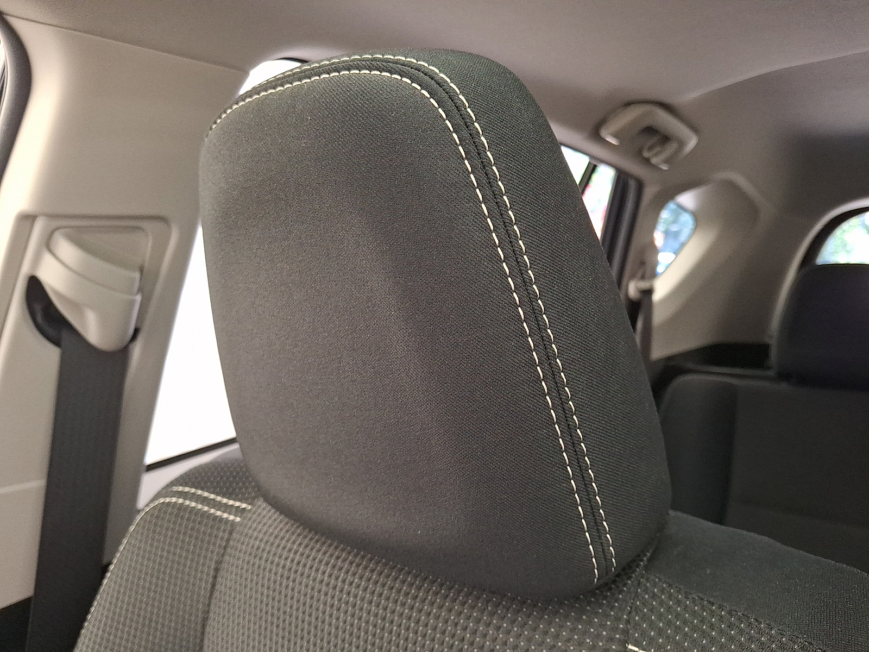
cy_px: 326
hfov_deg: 69.4
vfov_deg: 54.9
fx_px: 628
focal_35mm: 25
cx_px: 434
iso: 292
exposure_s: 1/40
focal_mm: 4.69
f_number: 1.8
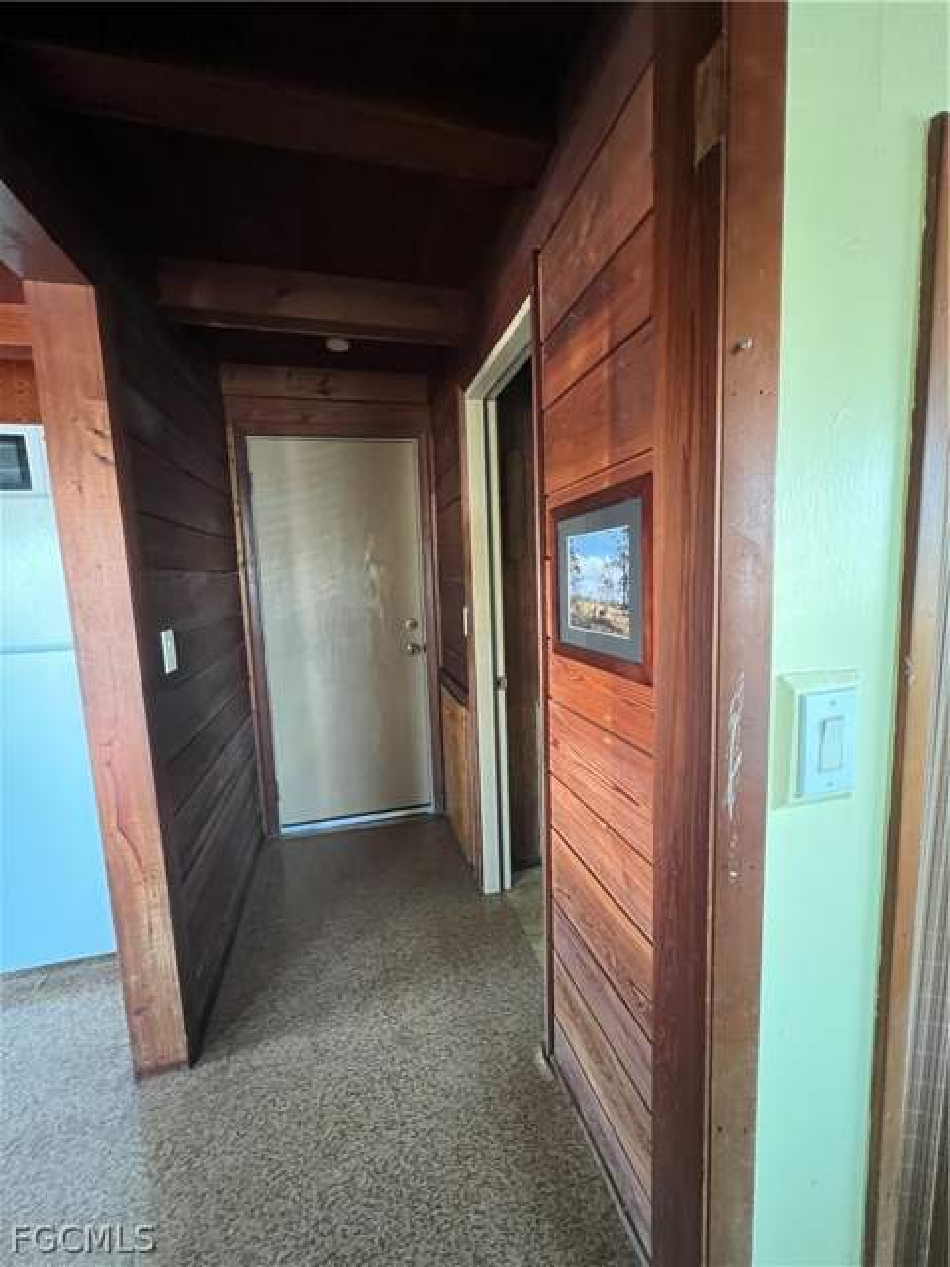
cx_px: 475
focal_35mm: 13
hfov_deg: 89.9
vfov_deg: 106.2
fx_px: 476
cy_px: 634
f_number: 1.8
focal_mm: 1.57
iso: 1000
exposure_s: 1/41
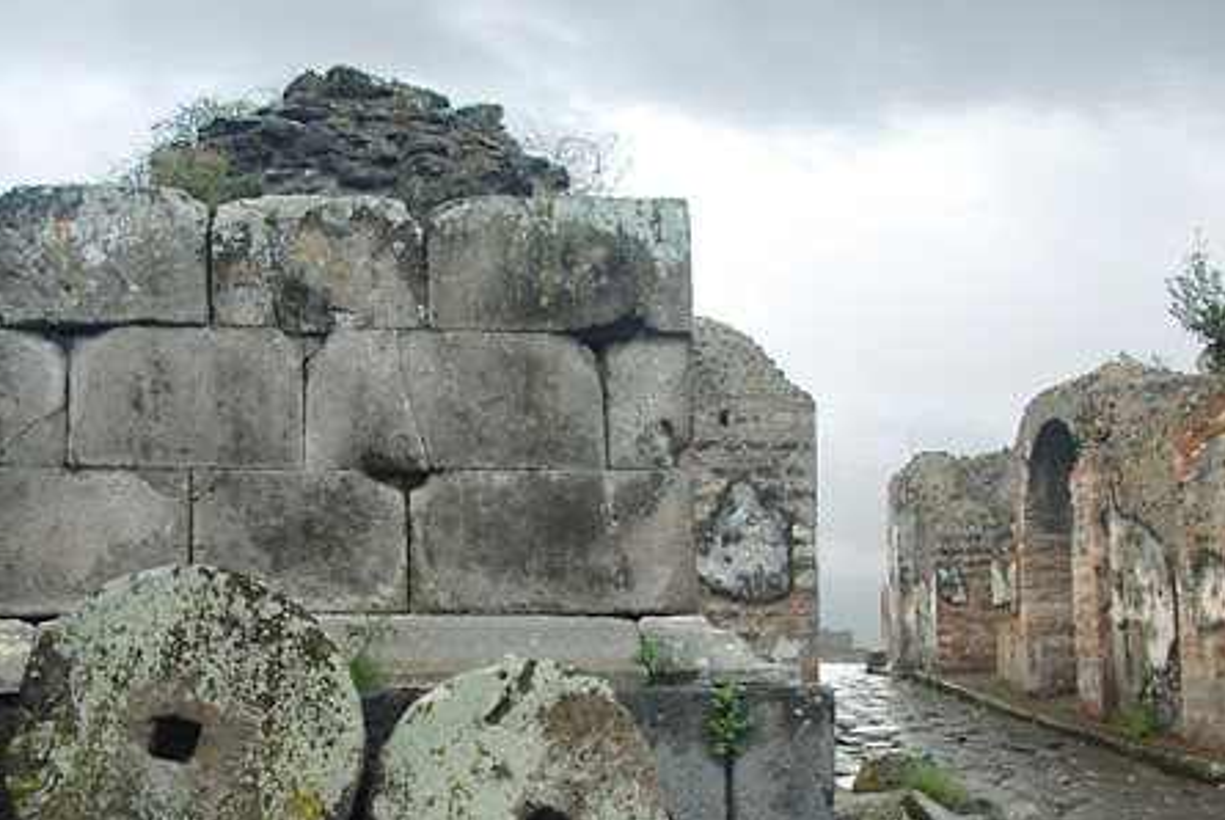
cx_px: 542
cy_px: 568
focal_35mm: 46
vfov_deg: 29.1
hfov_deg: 42.6
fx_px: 1567
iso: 100
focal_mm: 22
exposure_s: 1/160
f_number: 3.8
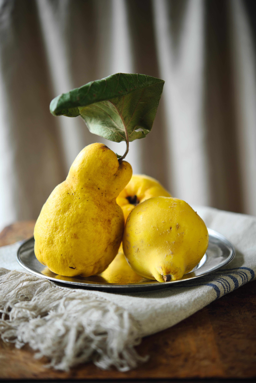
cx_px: 128
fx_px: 640
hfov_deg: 22.6
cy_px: 192
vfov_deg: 33.4
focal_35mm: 60
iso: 100
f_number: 3
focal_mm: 60
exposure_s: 1/10
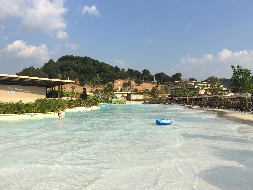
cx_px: 129
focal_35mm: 30
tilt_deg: +0.6
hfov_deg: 60.0
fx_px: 219
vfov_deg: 46.8
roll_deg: -1.3
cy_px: 93
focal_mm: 4.15
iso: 32
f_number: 2.2
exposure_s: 1/2326
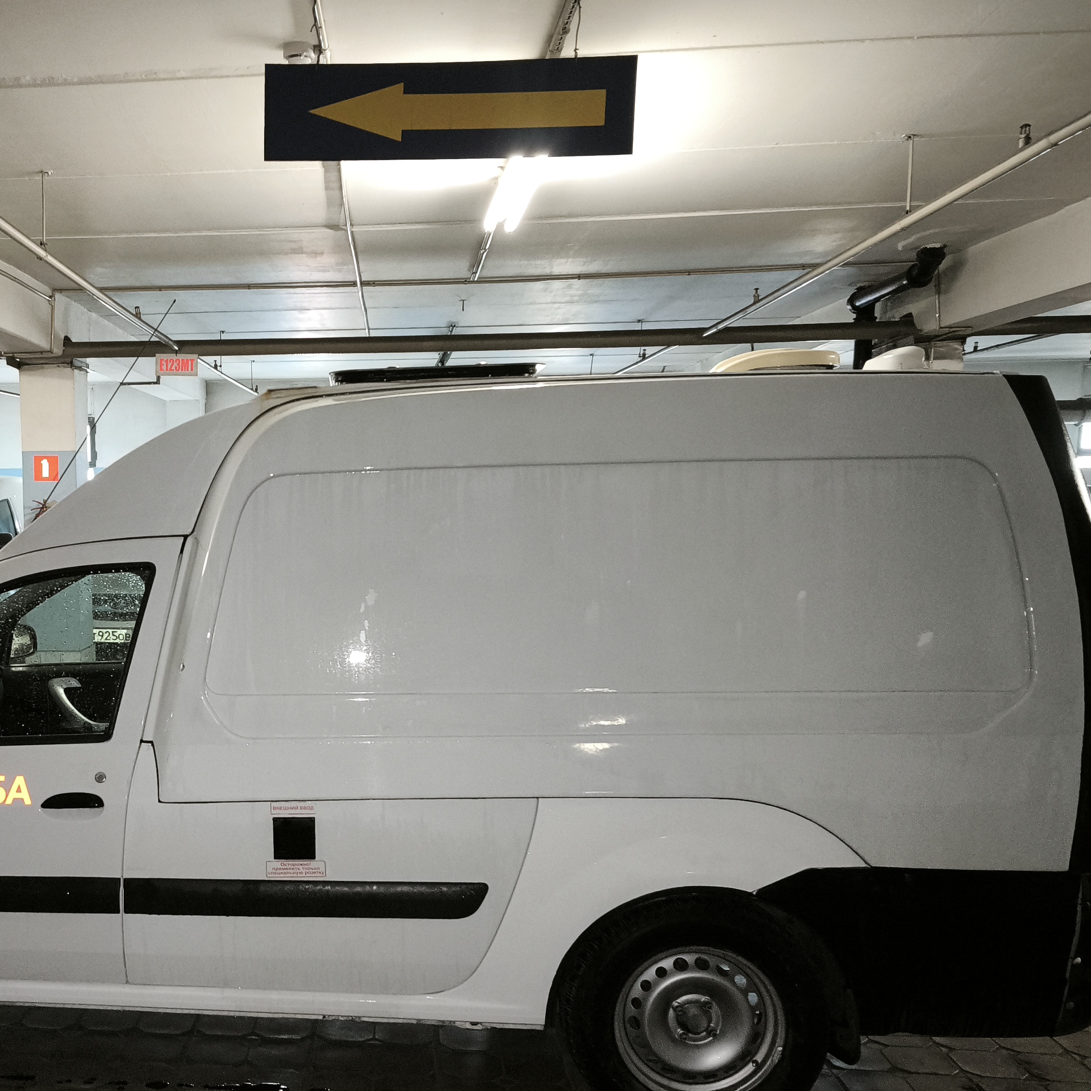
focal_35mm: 35
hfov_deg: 45.2
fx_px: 1248
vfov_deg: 46.9
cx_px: 245
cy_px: 661
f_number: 1.7
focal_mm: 5.35
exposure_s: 1/33.3
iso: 1600
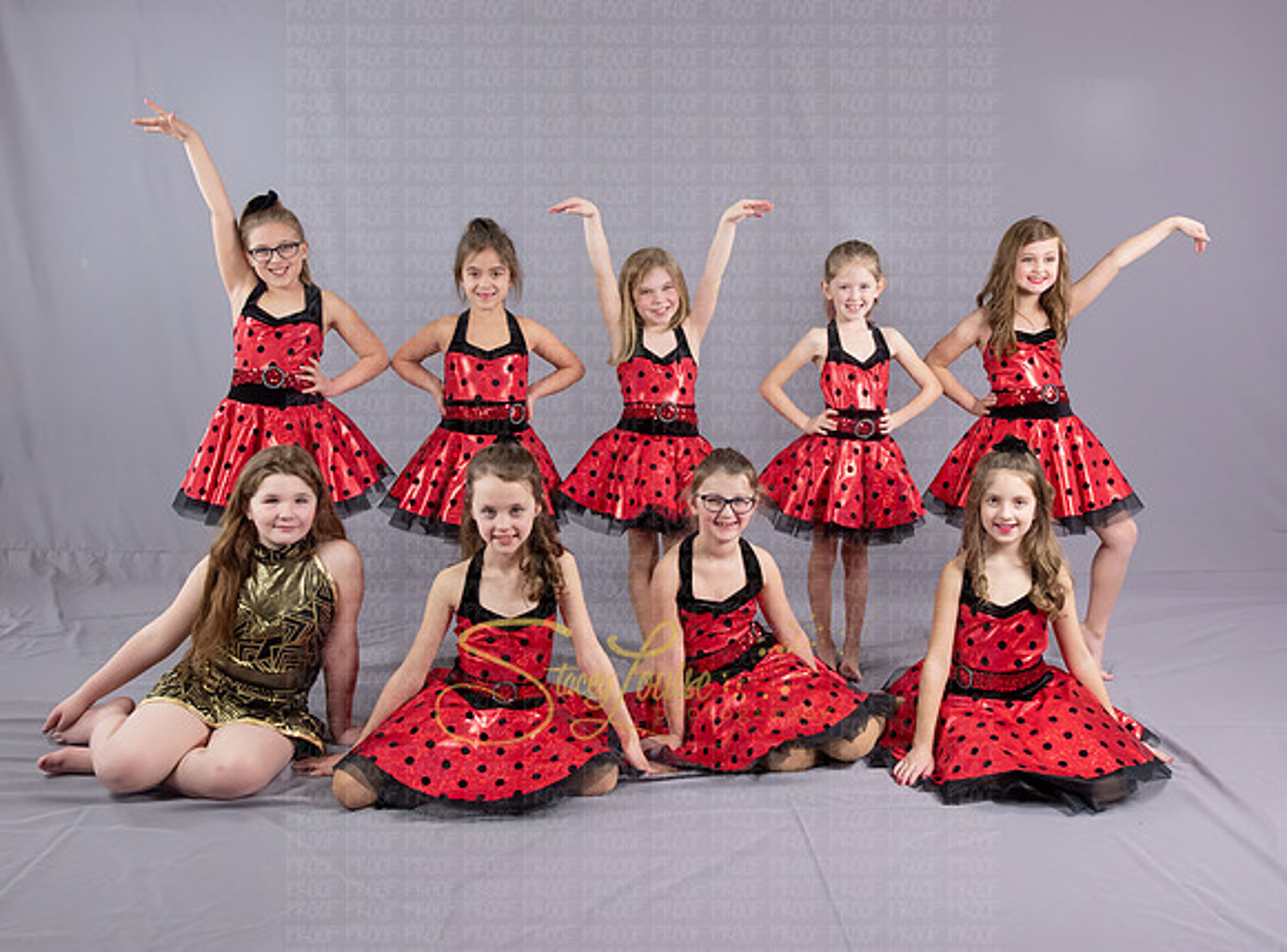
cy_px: 424
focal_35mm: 34
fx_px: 1246
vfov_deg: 41.8
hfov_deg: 54.6
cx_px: 678
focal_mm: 24
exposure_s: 1/125
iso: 2500
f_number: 6.3
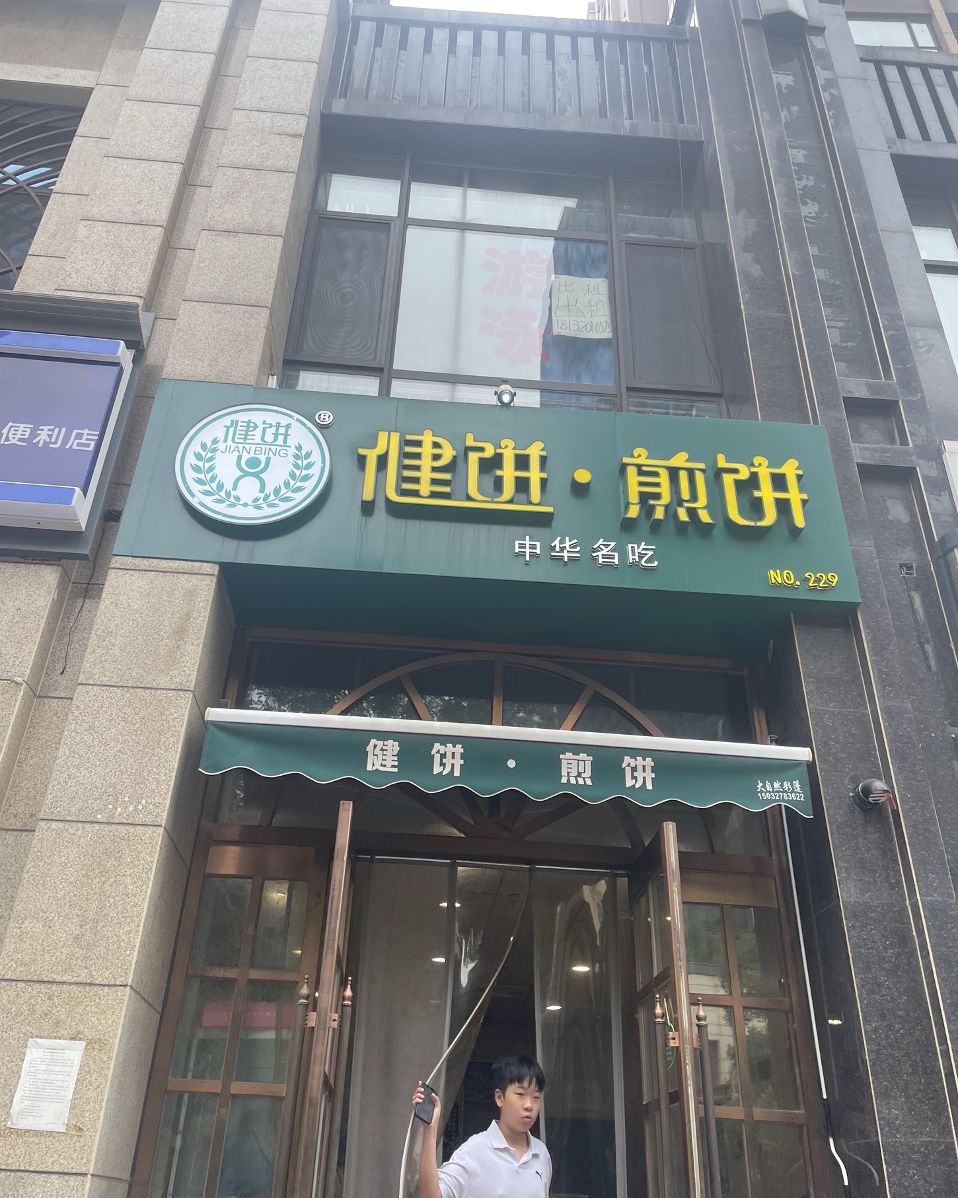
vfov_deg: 62.2
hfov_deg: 51.5
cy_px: 581
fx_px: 993
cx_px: 473
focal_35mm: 28
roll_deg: -0.9
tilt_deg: +33.4
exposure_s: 1/504
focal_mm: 4.2
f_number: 1.6
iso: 32
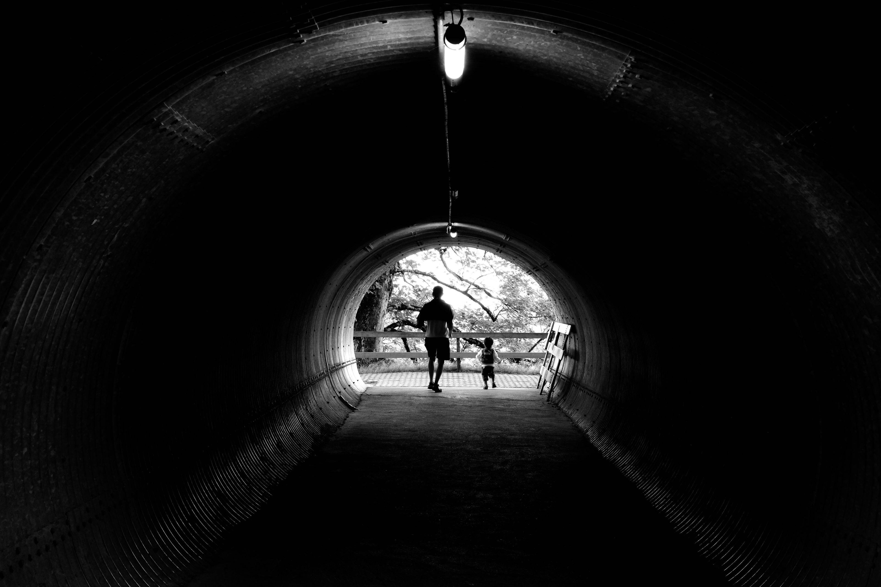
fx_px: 1150
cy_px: 294
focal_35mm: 47
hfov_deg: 41.9
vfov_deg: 28.6
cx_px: 440
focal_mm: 31.4
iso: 1000
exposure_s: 1/30
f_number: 7.1
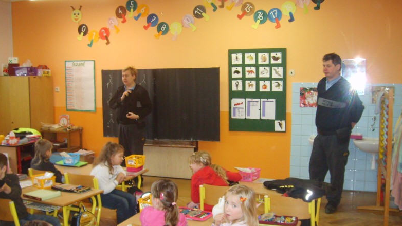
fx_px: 416
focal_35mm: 39
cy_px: 137
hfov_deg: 51.6
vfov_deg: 30.3
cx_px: 200
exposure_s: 1/45
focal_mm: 5.8
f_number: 2.8
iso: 193
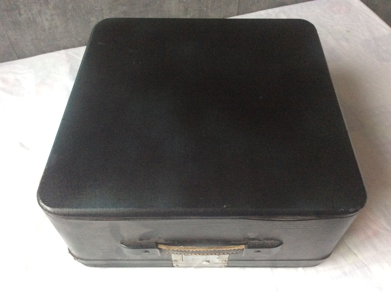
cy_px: 146
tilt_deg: -54.0
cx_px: 196
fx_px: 361
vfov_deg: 44.1
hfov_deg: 56.9
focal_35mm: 32
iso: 160
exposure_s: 1/25
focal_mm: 3.3
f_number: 2.4
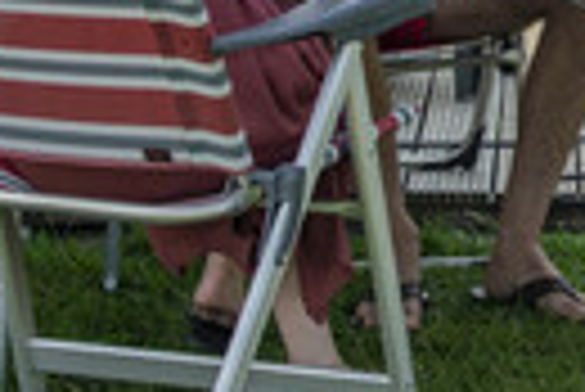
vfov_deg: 8.1
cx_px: 873
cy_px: -185
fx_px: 2700
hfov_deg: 11.8
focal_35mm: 166
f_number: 3.5
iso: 100
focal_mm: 32
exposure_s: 1/800
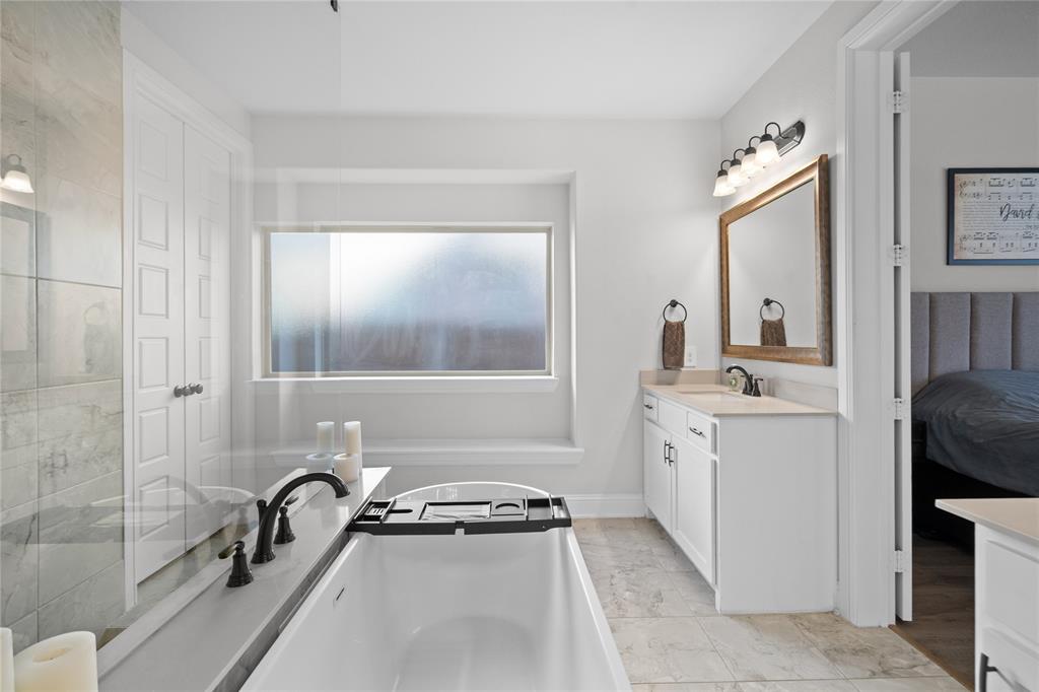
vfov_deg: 73.7
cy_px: 346
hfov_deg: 96.8
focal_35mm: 16
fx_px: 462
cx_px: 520
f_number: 7.1
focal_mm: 16
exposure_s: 1/2
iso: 640
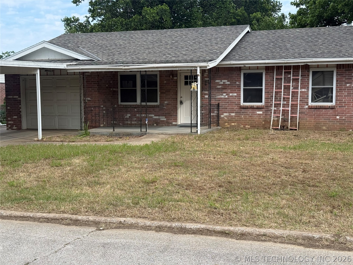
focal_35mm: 48
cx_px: 176
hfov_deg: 39.7
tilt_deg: -3.4
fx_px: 489
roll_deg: +0.4
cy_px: 132
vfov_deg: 30.3
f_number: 1.78
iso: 64
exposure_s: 1/2088
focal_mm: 6.76
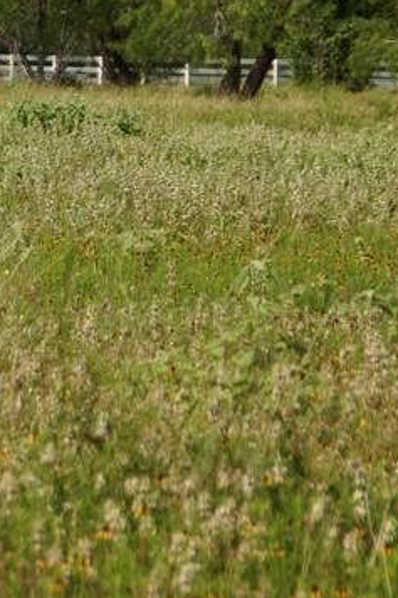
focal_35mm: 504
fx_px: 8365
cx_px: 178
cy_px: 12
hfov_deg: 2.7
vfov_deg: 4.1
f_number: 6.3
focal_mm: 110
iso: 100
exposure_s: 1/800
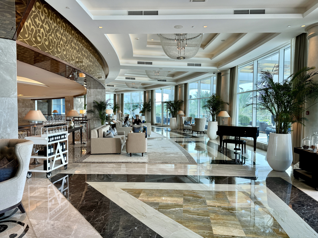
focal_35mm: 24
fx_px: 220
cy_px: 119
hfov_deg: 71.6
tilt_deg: -4.7
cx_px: 159
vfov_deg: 56.8
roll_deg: +1.1
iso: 80
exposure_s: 1/100
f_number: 1.78
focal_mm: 6.86
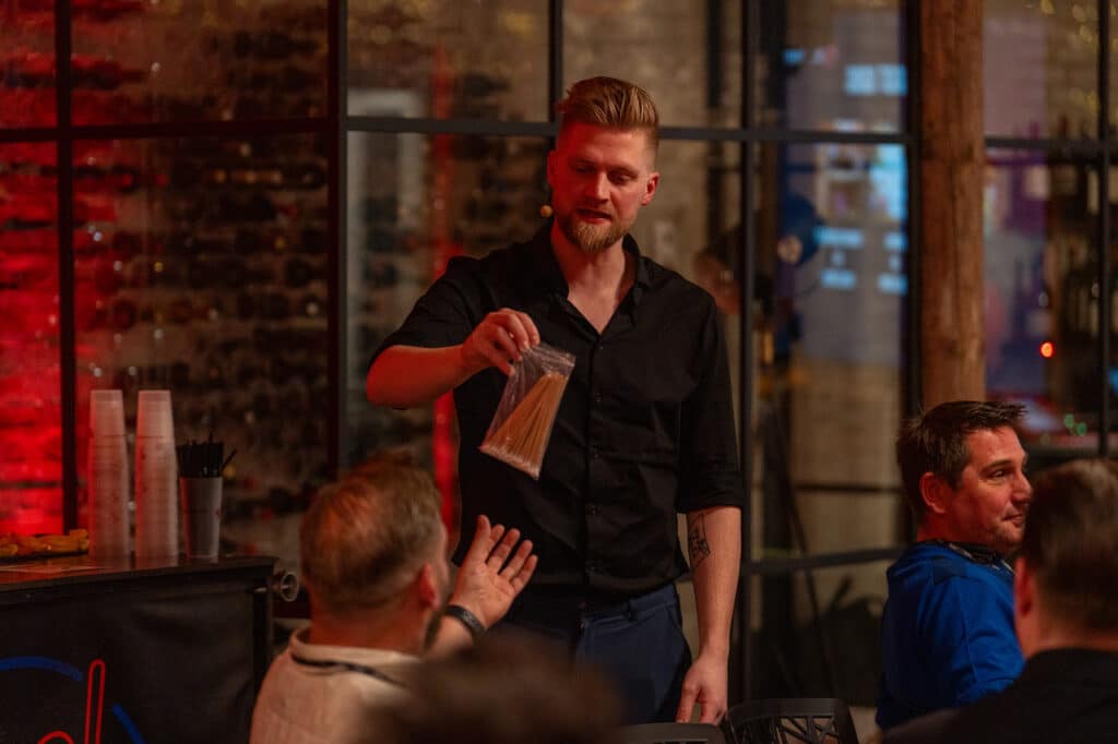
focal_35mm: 134
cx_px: 559
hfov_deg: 15.3
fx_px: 4160
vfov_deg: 10.2
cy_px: 372
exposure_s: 1/125
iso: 1600
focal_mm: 134
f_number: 2.8
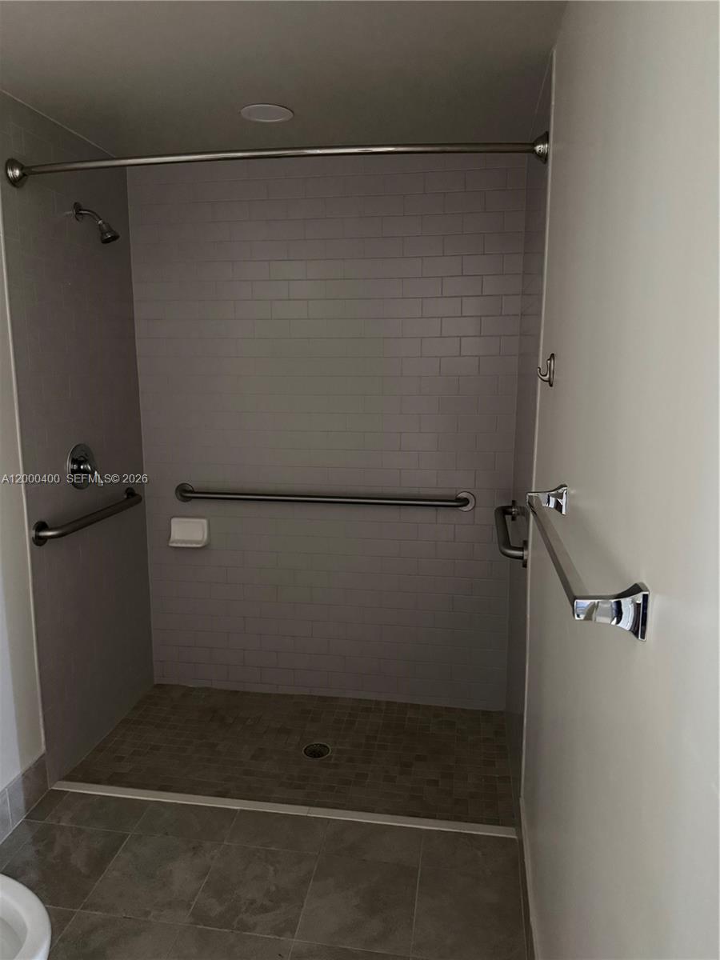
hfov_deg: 56.8
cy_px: 480
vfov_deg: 71.6
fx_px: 666
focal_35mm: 24
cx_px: 360
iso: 1000
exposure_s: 1/30
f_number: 1.78
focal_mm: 6.76
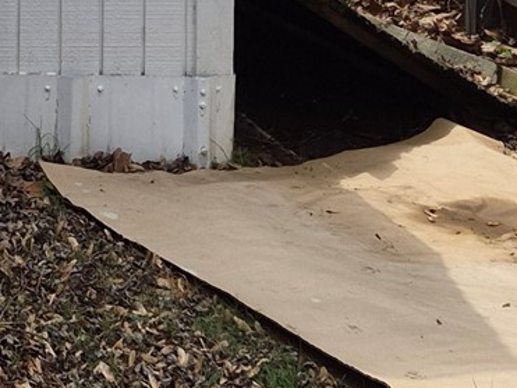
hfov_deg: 15.2
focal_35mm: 119
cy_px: -412
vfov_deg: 11.2
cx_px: -277
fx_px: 1777
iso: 80
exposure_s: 1/6240
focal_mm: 5.4
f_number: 1.8
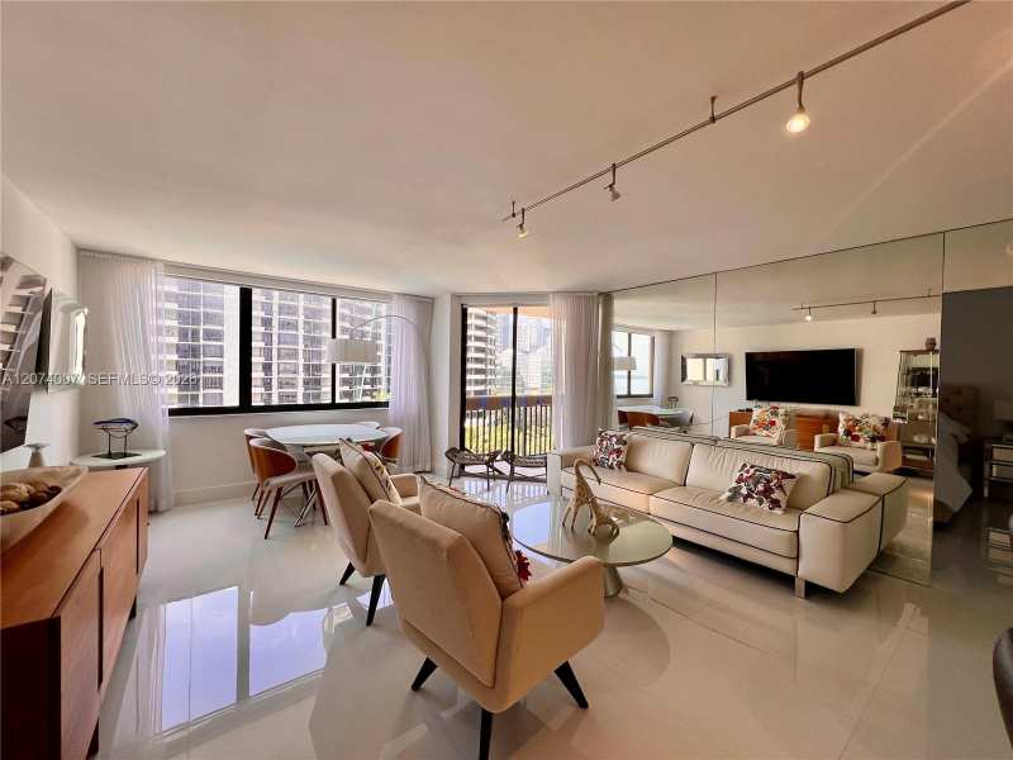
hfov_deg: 106.2
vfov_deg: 89.9
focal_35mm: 13
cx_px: 506
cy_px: 380
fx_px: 380
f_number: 1.8
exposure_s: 1/134
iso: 32
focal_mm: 1.57
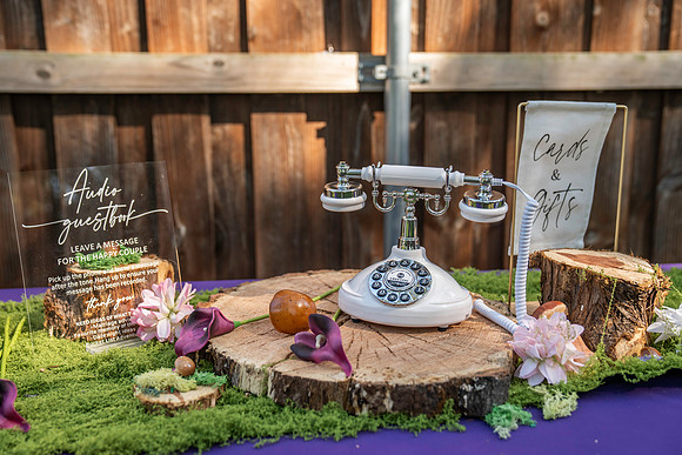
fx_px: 758
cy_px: 228
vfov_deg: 33.4
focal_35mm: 40
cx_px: 341
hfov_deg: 48.4
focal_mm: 40
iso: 400
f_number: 3.2
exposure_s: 1/640
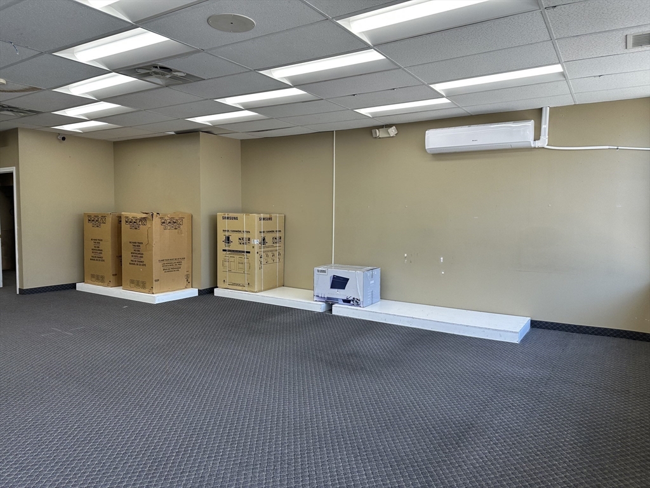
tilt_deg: -1.2
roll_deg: +1.1
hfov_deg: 71.6
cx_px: 325
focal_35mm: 24
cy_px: 244
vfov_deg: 56.8
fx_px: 451
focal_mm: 6.86
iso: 64
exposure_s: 1/205
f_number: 1.78
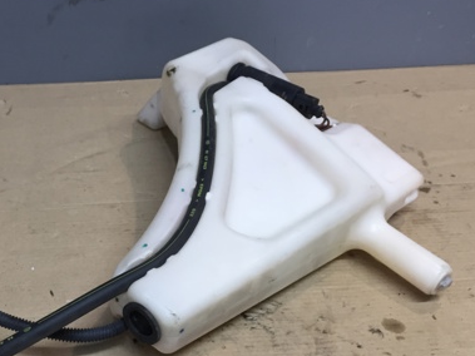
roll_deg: -1.9
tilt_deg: -40.5
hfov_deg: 38.5
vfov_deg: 29.4
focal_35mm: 49
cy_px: 242
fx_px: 672
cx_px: 157
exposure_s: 1/33
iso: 40
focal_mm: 4.15
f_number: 2.2
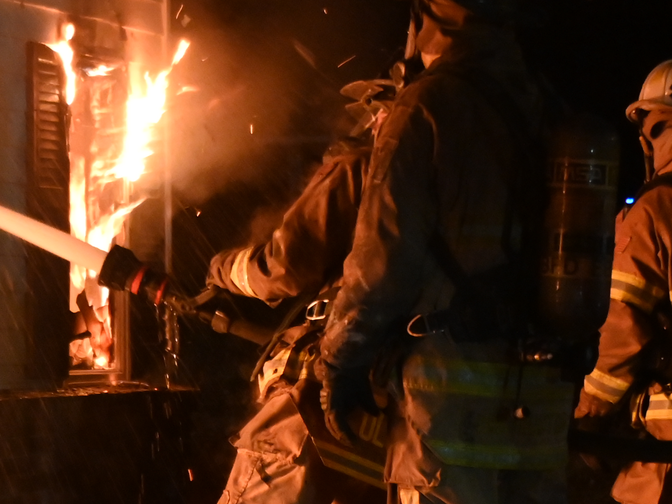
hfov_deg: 9.7
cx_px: -29
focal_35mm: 203
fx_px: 3941
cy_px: 184
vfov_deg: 7.3
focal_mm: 55
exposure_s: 1/60
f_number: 4.5
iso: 5600
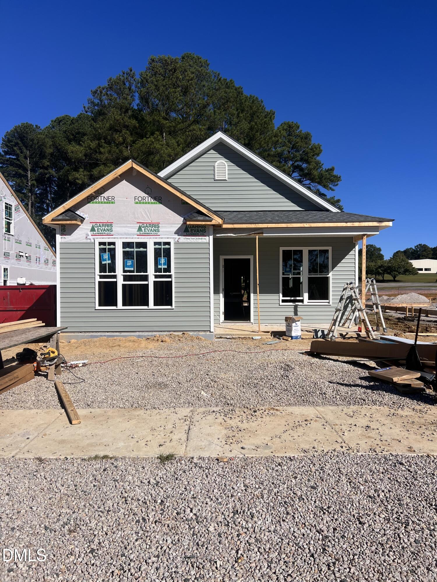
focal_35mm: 26
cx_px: 218
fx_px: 438
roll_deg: +0.6
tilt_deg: +0.2
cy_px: 291
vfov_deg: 67.3
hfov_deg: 53.1
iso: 50
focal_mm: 5.7
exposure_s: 1/7463
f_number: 1.5
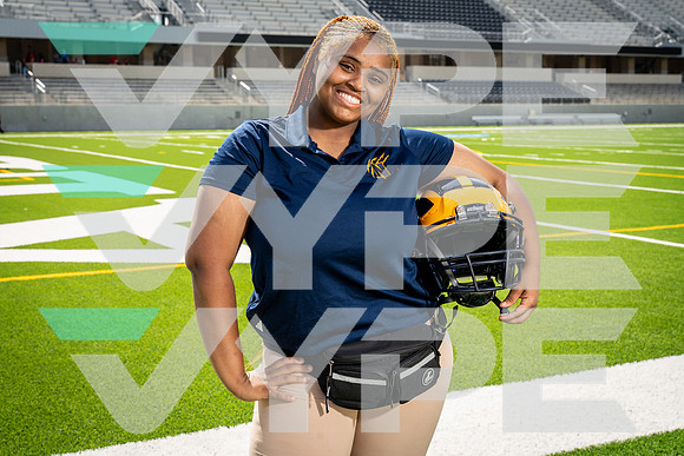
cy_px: 228
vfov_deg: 26.0
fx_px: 988
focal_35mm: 52
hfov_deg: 38.2
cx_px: 342
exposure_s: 1/250
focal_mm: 52
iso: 125
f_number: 8
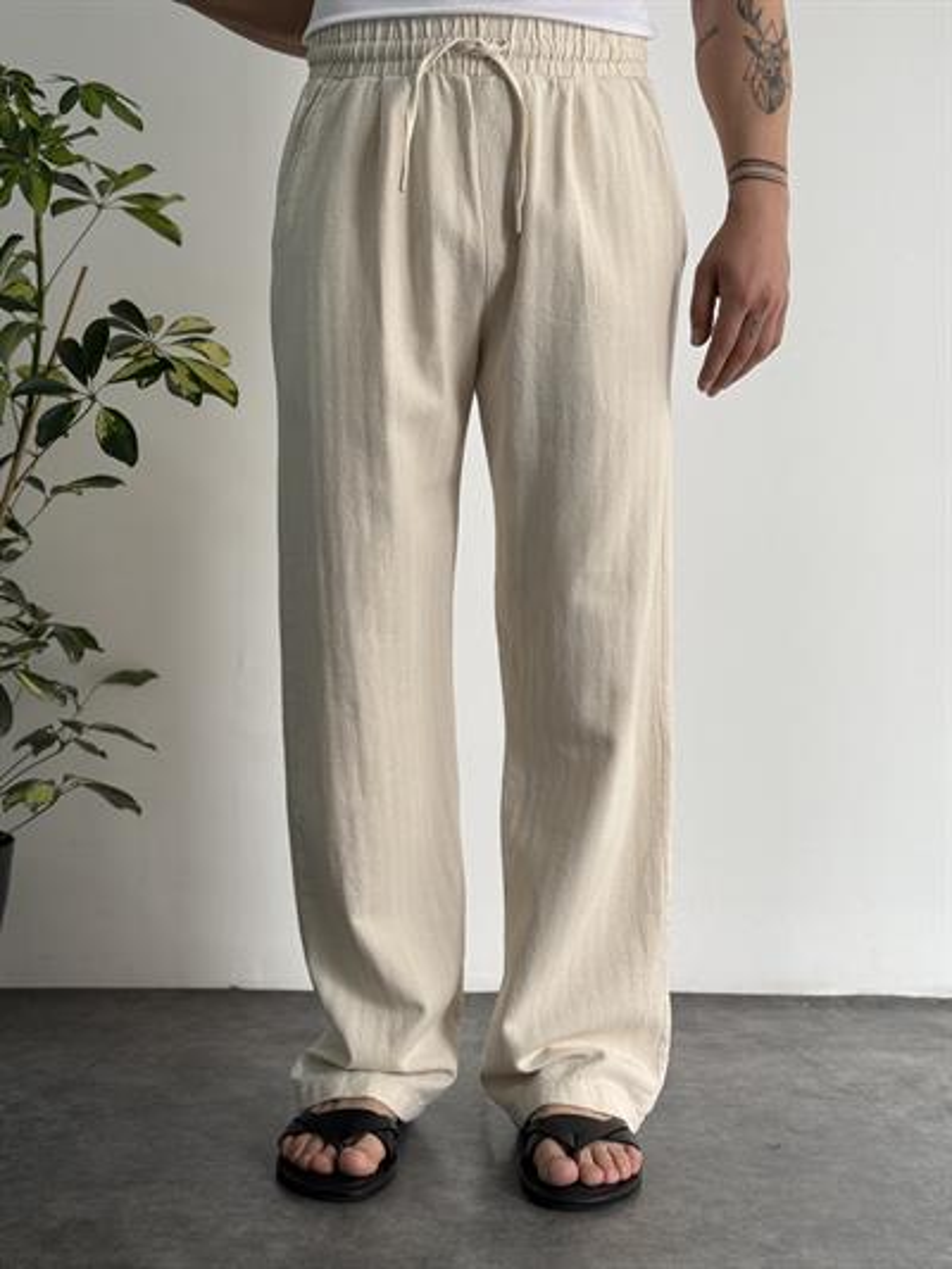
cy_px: 634
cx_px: 476
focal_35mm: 48
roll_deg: -1.5
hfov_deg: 30.3
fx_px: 1759
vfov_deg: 39.6
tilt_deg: -2.5
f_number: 1.78
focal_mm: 6.76
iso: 64
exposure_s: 1/269
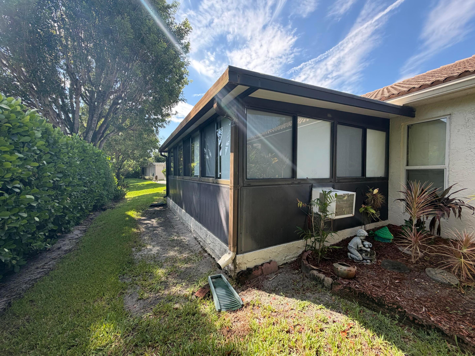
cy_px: 178
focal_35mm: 14
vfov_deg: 85.7
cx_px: 238
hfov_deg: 102.1
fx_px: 192
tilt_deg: -2.2
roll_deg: +1.1
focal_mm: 2.22
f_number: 2.2
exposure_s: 1/502
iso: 64
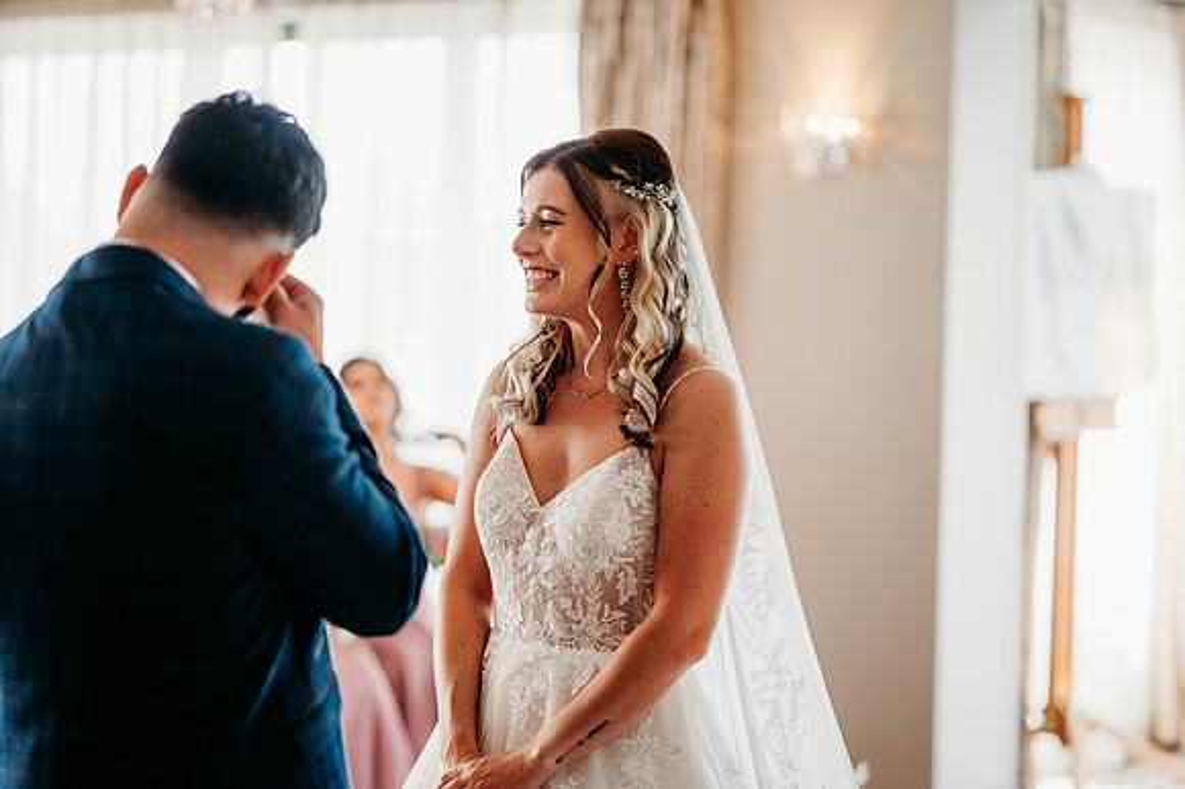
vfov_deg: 16.1
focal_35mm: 85
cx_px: 592
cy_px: 394
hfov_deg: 23.9
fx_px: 2796
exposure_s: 1/200
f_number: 2
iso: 160
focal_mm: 85
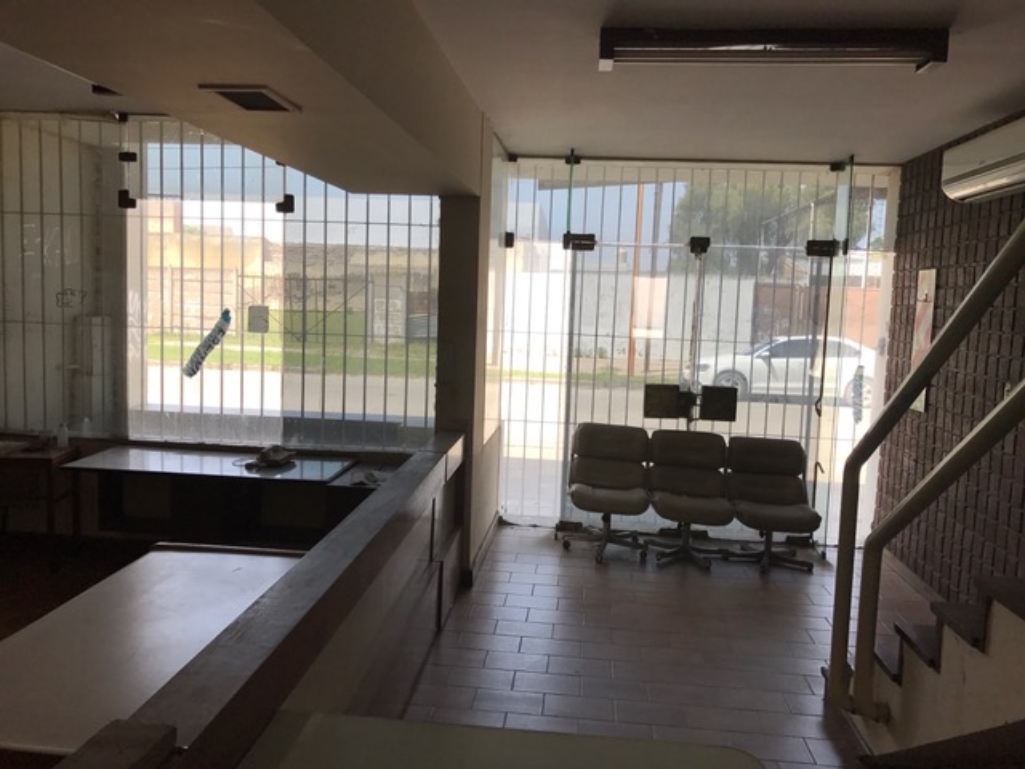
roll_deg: -1.5
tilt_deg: -5.4
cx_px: 512
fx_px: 829
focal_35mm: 28
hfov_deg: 63.4
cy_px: 384
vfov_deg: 49.7
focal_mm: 3.99
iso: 20
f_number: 1.8
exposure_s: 1/501
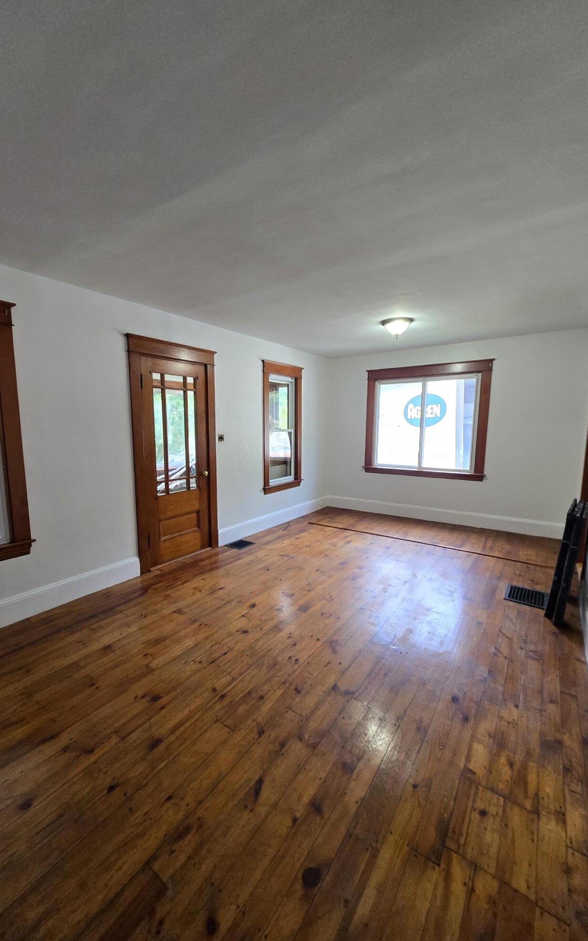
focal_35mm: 14
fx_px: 359
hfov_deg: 78.5
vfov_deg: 105.3
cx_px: 270
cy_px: 474
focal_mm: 1.7
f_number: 2.2
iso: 125
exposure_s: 1/60
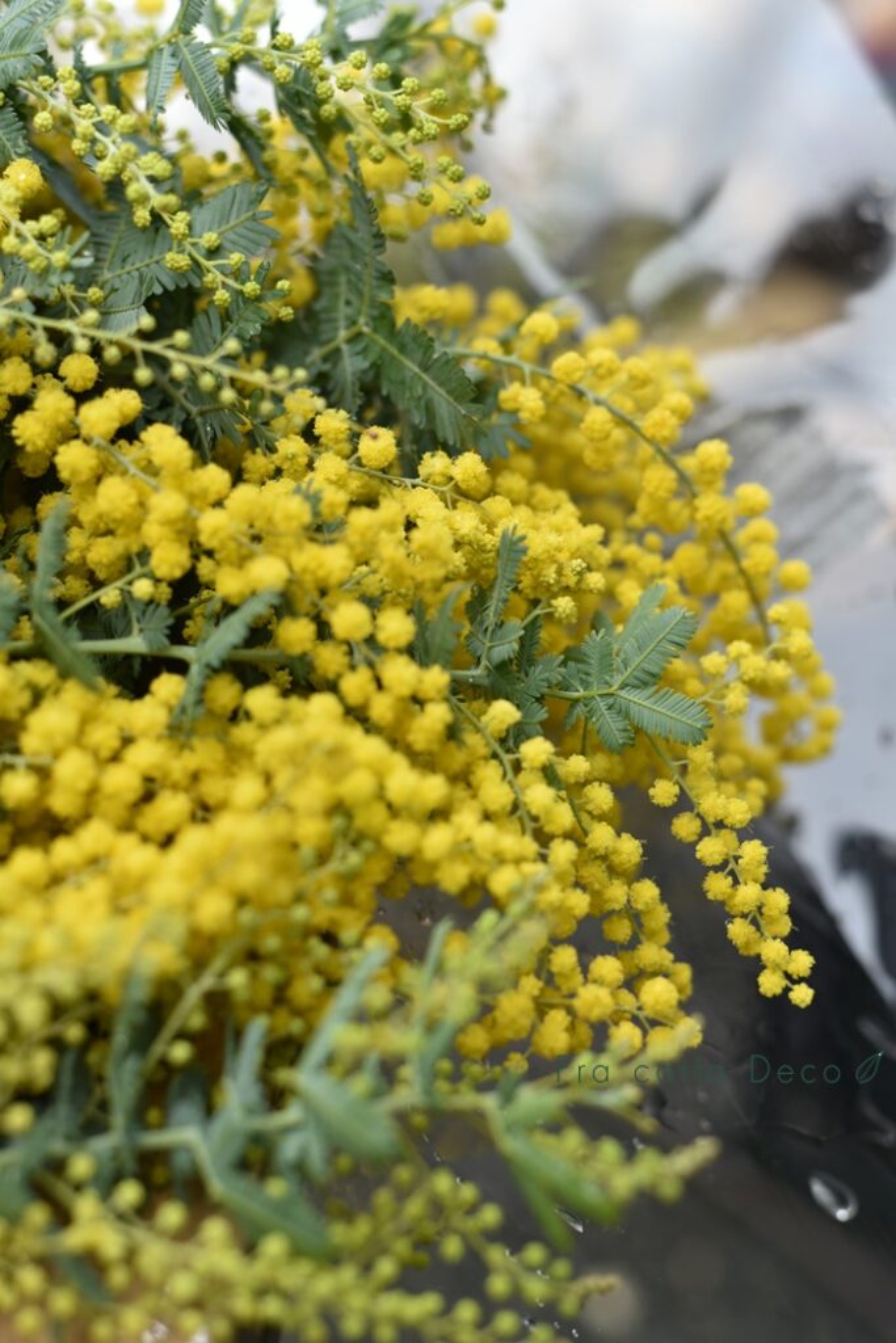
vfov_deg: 39.6
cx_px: 448
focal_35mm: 50
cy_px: 672
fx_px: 1866
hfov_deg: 27.0
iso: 250
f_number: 3.2
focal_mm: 50
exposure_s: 1/640
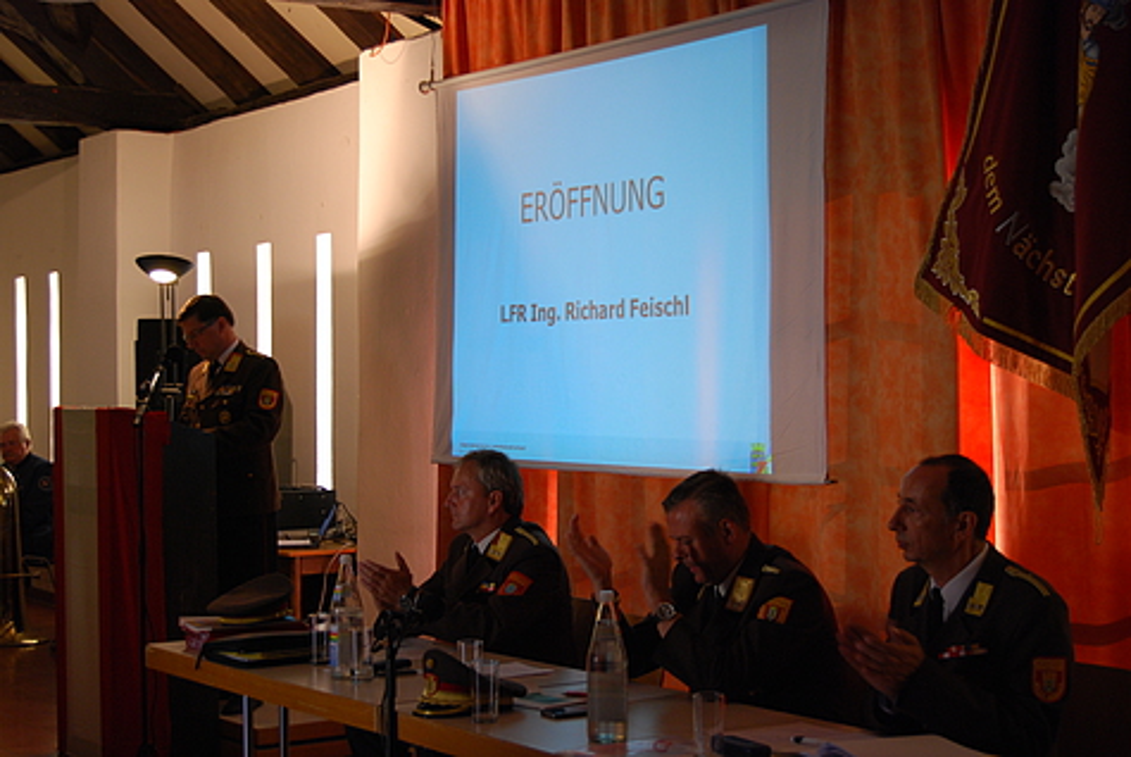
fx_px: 1982
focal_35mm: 63
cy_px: 378
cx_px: 566
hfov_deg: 31.9
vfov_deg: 21.6
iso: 400
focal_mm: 42
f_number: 5.3
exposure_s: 1/25
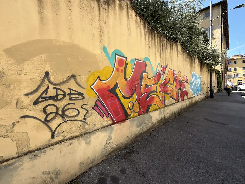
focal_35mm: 16
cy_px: 92
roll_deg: +0.8
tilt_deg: +0.9
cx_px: 122
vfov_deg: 78.1
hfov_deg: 94.5
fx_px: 113
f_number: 2.2
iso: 16
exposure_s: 1/279
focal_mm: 2.22
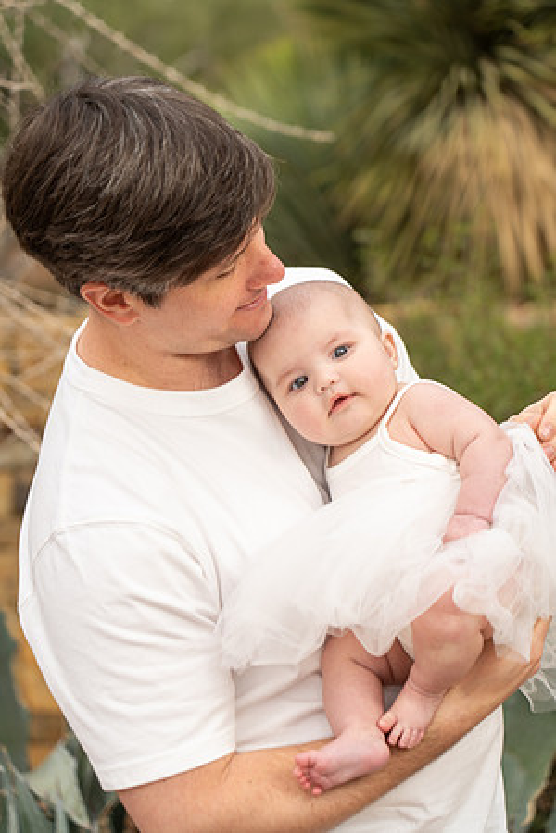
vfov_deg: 19.8
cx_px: 278
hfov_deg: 13.3
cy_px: 416
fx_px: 2386
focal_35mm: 103
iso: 100
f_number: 4
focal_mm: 103
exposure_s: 1/200
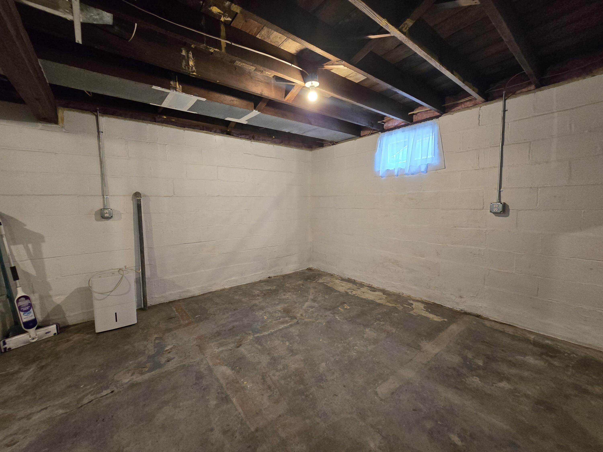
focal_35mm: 13
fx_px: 226
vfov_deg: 89.9
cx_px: 302
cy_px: 226
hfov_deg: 106.2
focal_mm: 2.2
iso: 800
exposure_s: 1/60
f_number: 2.2
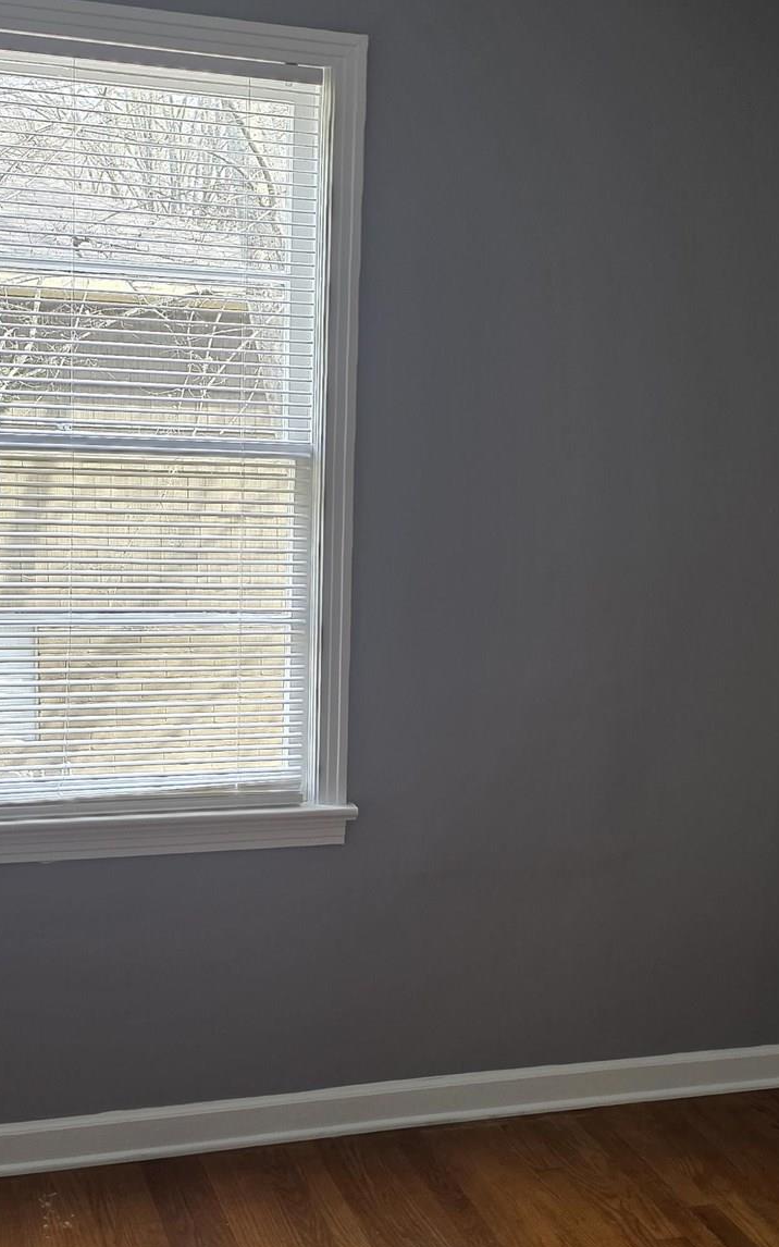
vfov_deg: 40.9
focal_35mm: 49
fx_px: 1665
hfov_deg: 26.3
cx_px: 463
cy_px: 748
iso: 250
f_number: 1.7
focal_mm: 6.3
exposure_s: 1/120
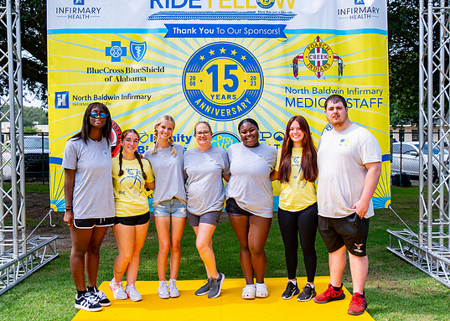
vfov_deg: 20.9
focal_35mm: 68
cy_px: 168
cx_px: 239
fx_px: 869
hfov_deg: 29.0
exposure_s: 1/4000
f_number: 2.8
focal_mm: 55
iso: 500
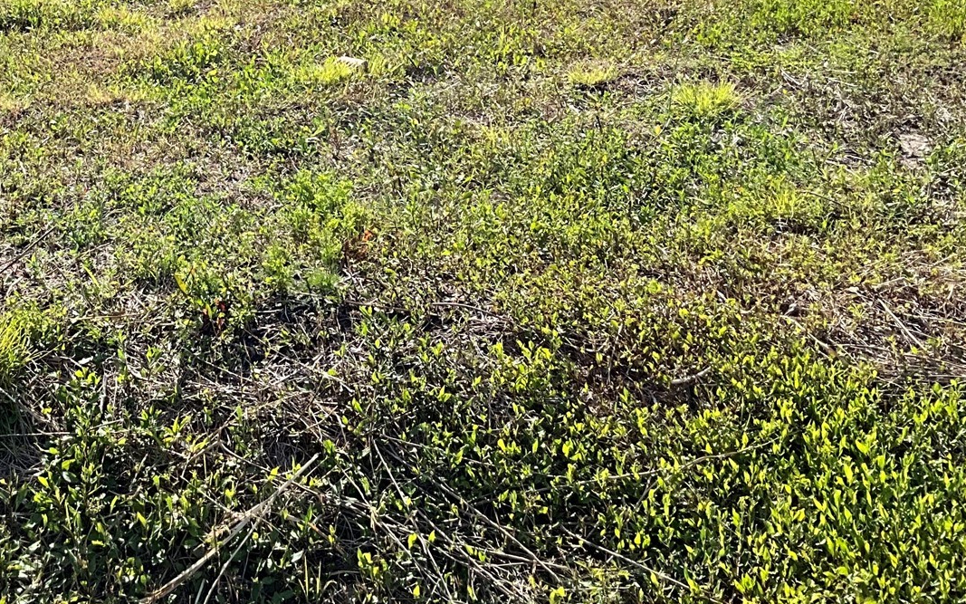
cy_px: -33
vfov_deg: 21.1
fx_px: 1553
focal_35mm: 59
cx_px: 215
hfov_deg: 33.7
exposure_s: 1/1311
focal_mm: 3
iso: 25
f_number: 1.8
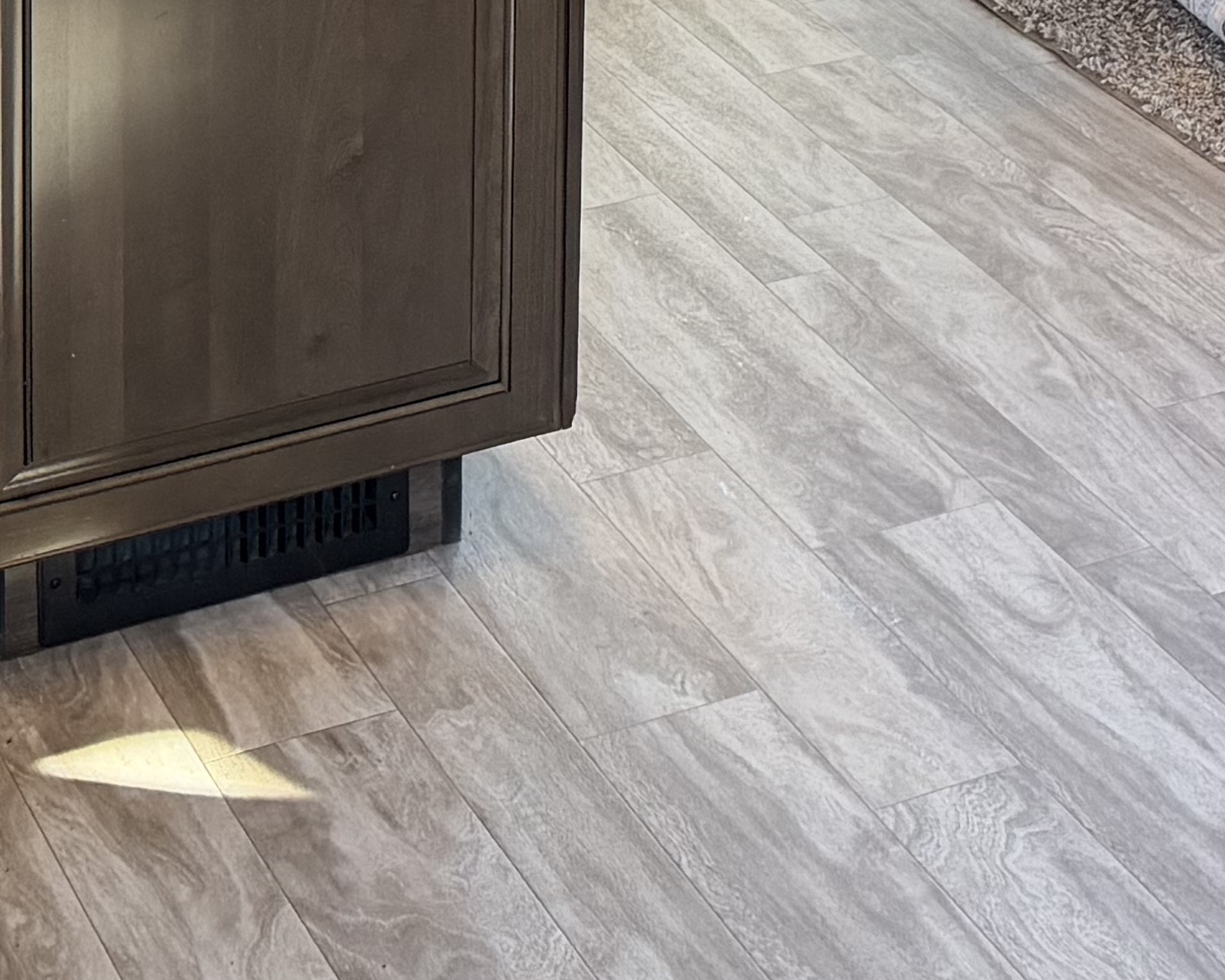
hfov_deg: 19.5
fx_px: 3553
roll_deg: -1.7
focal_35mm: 98
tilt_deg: -8.1
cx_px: 866
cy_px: -896
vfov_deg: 13.7
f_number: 1.78
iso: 200
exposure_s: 1/90
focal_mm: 6.76
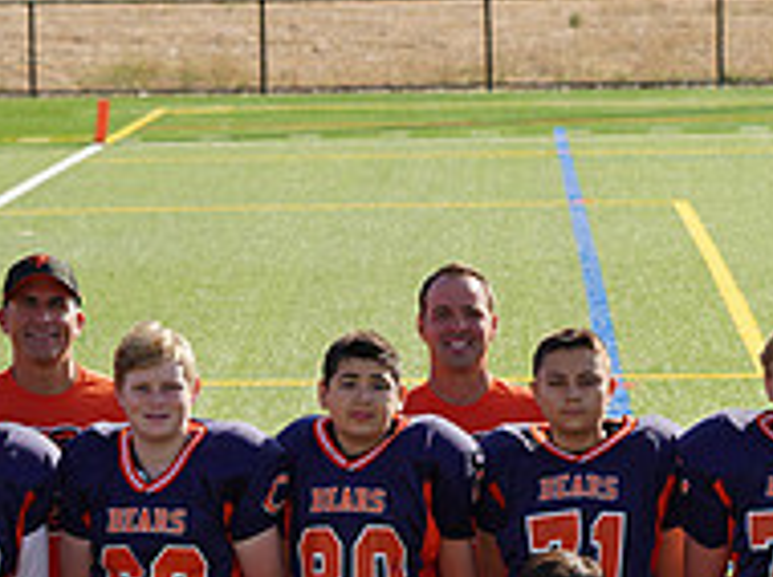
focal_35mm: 294
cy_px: 683
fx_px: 6557
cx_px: 415
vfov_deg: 5.0
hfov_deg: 6.7
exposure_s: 1/250
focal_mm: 100
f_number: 7.1
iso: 100
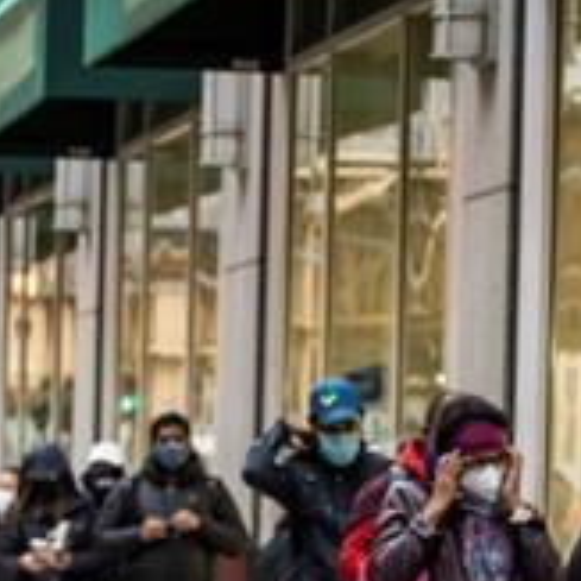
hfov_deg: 6.6
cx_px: 378
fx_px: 5032
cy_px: 740
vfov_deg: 6.6
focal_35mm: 265
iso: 1600
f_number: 5.6
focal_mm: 78
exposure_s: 1/400
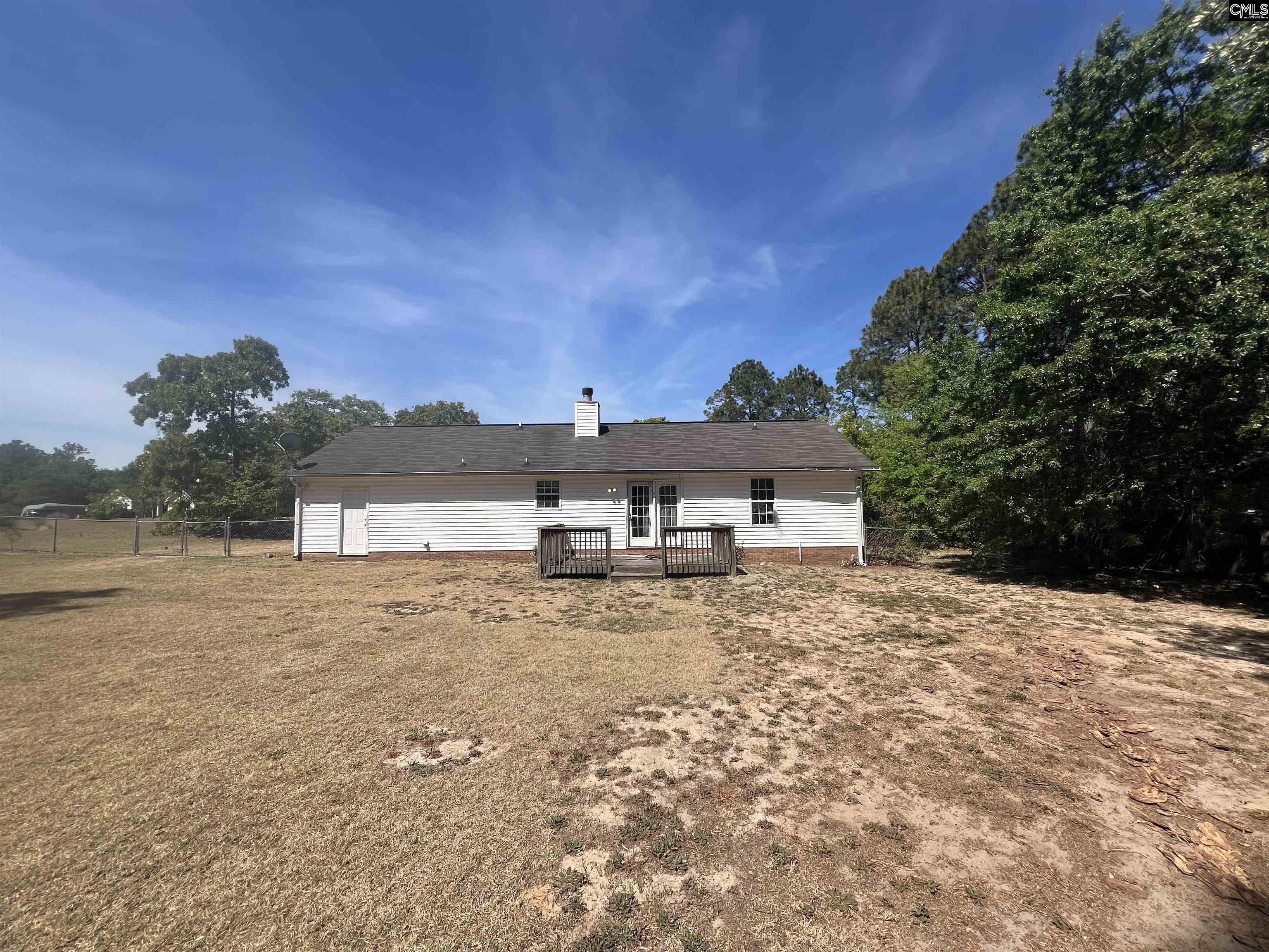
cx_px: 634
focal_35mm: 13
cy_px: 476
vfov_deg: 89.9
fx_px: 477
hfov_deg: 106.2
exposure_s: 1/2421
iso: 32
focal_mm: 1.57
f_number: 1.8
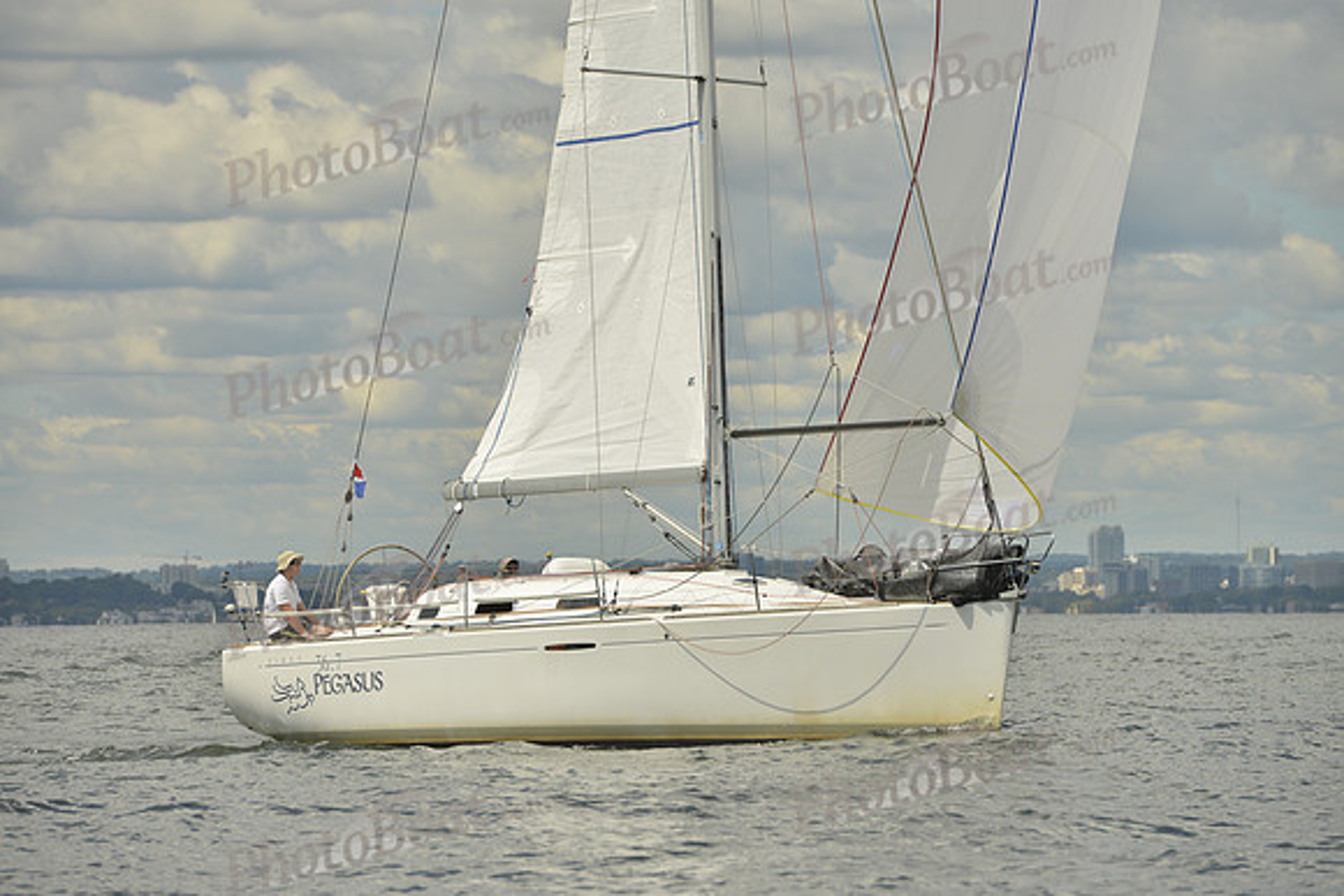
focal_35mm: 200
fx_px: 7468
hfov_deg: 10.3
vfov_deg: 6.9
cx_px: 672
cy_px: 448
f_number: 9
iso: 200
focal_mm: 200
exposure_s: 1/1000
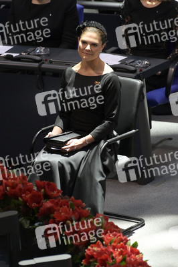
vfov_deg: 4.1
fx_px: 3714
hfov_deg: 2.7
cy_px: 134
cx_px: 89
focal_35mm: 500
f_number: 5.6
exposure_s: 1/800
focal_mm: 500
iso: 8000
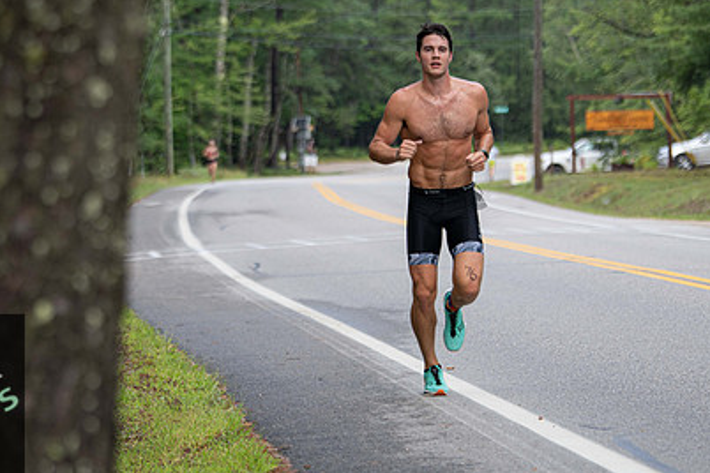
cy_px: 223
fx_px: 3412
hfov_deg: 11.9
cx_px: 286
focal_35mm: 173
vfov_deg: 7.9
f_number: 3.5
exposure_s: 1/400
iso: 250
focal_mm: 120
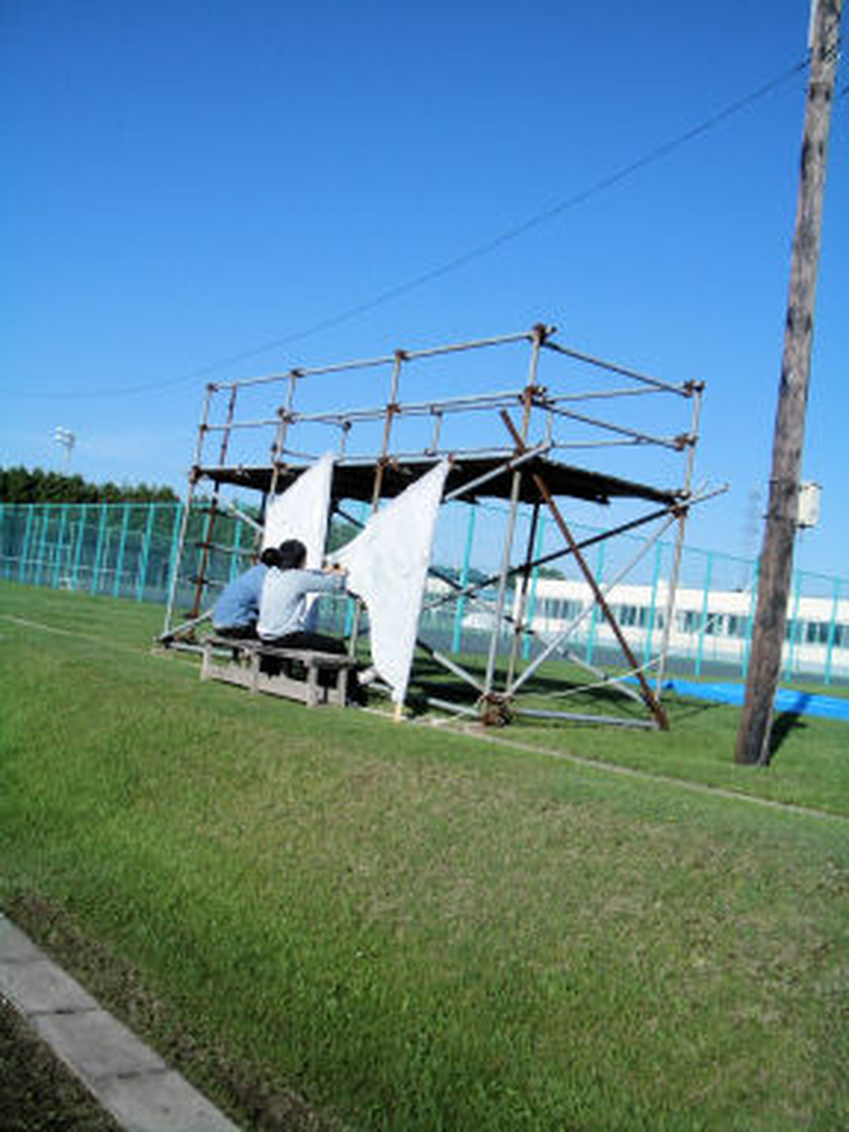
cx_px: 424
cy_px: 566
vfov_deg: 52.6
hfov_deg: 40.7
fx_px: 1145
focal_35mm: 35
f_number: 4.3
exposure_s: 1/800
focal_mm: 5.8
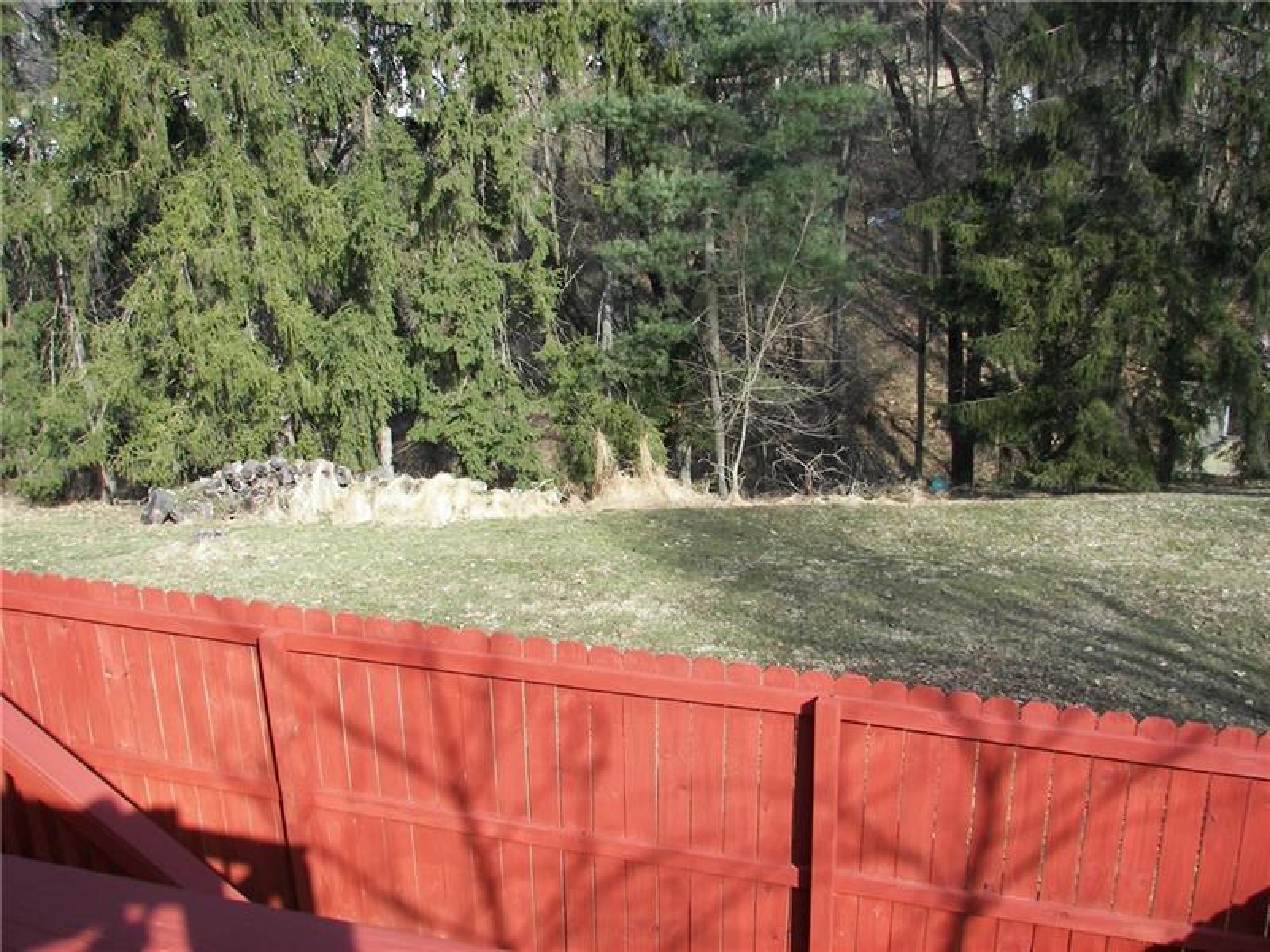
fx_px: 1321
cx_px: 635
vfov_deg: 39.7
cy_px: 476
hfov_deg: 51.4
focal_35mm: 36
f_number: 2.8
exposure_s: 1/400
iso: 50
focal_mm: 6
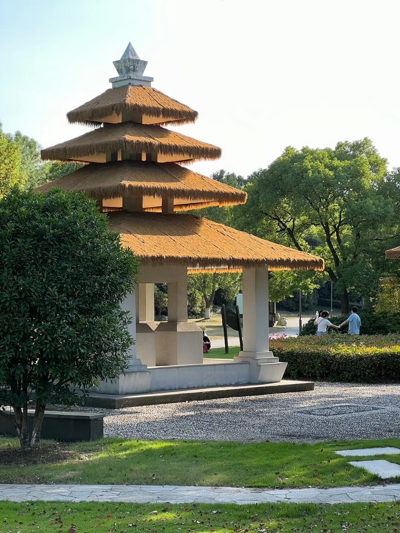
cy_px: 266
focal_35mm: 77
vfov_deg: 25.3
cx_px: 200
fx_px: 1186
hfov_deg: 19.1
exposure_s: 1/190
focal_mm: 9
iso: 32
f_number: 2.8
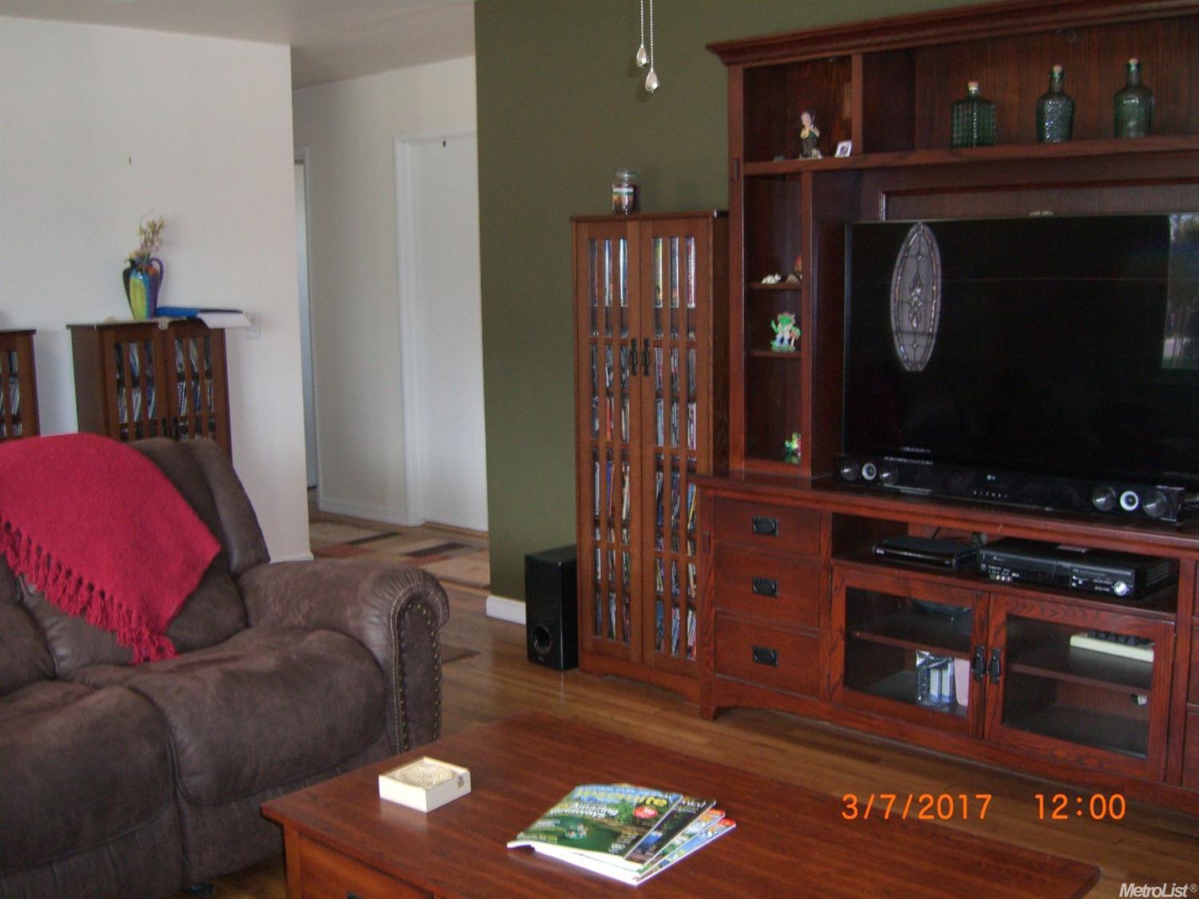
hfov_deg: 49.0
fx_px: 1316
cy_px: 450
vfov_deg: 37.7
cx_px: 600
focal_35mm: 38
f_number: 2.8
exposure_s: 1/60
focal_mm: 7.9
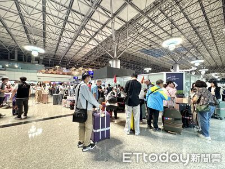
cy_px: 84
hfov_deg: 102.1
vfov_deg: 85.7
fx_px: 91
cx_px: 112
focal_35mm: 14
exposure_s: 1/60
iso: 500
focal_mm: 2.22
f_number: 2.2
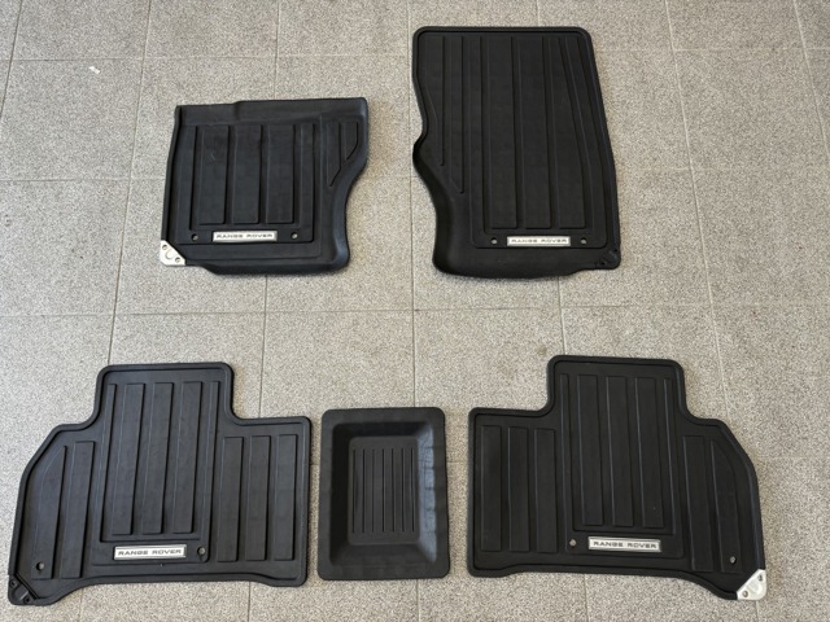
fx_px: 575
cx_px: 415
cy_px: 311
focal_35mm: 24
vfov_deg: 56.8
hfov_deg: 71.6
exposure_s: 1/50
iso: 125
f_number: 1.78
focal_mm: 6.76
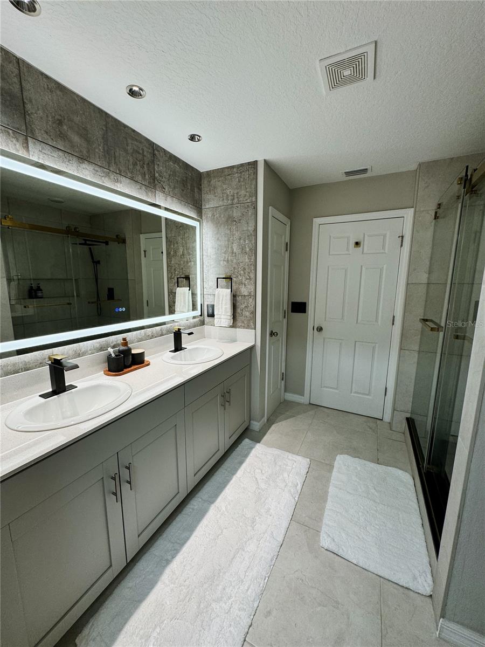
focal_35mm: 14
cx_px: 242
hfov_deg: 85.7
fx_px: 262
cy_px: 324
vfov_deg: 102.1
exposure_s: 1/120
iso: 100
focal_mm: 2.22
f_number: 2.2
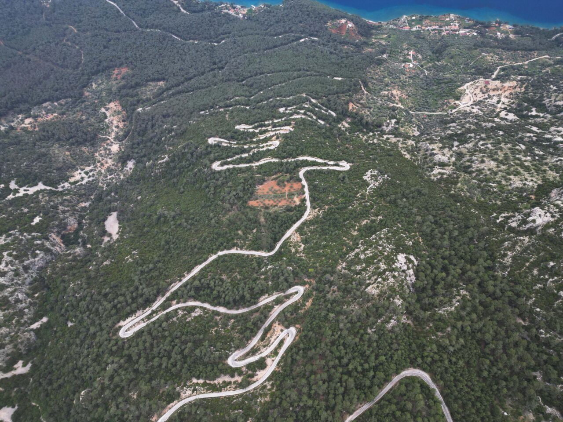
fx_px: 390
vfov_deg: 56.8
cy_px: 211
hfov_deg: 71.6
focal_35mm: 24
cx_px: 282
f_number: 1.7
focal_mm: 6.72
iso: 100
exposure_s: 1/500
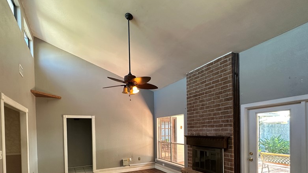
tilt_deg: -0.3
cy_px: 133
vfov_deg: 53.0
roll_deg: +1.3
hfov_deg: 86.4
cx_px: 139
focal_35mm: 20
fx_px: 163
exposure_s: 1/60
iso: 200
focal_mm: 2.22
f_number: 2.2
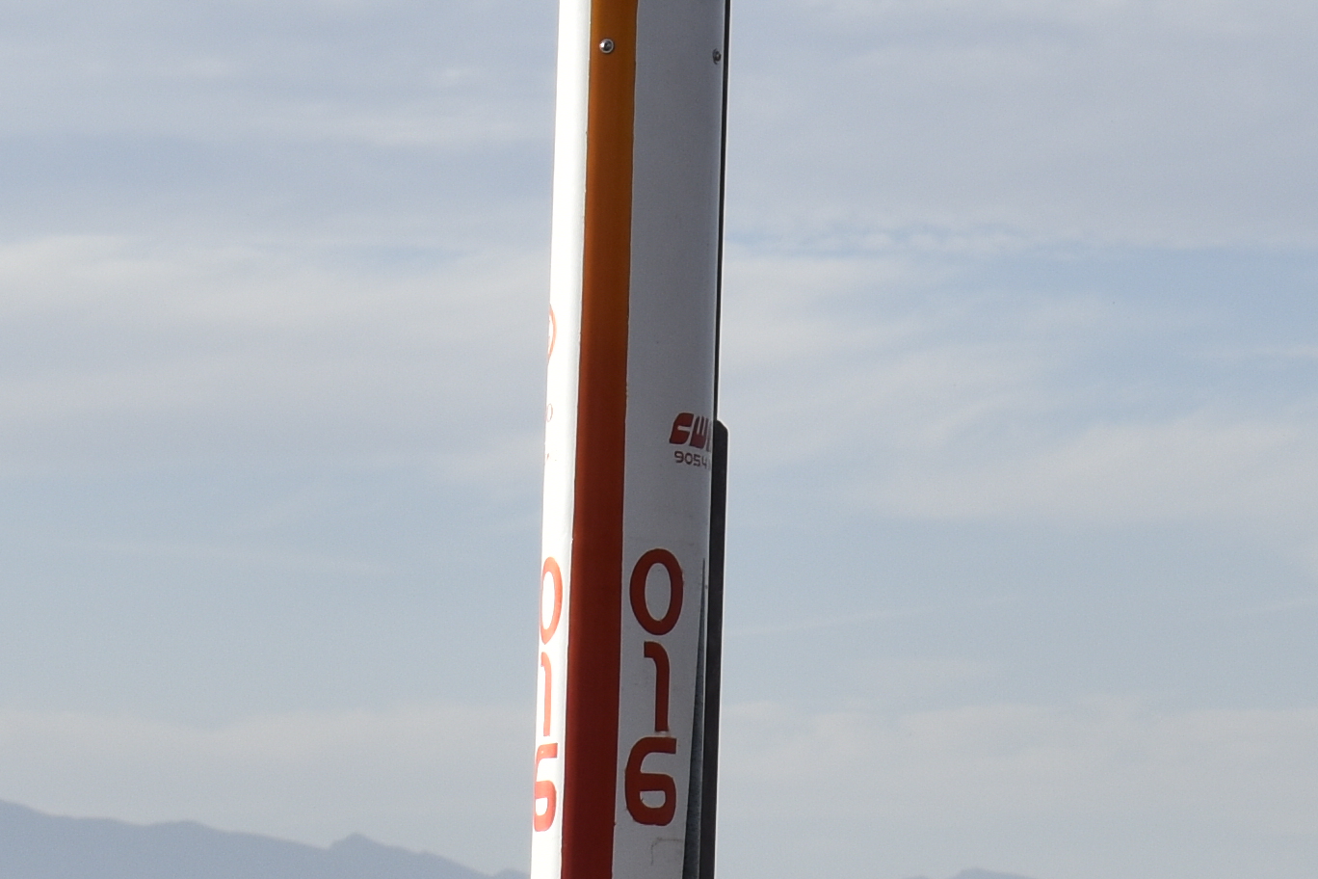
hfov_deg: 8.2
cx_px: 1226
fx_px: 9152
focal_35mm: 250
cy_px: 56
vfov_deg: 5.5
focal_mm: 38
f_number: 9
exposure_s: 1/320
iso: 100
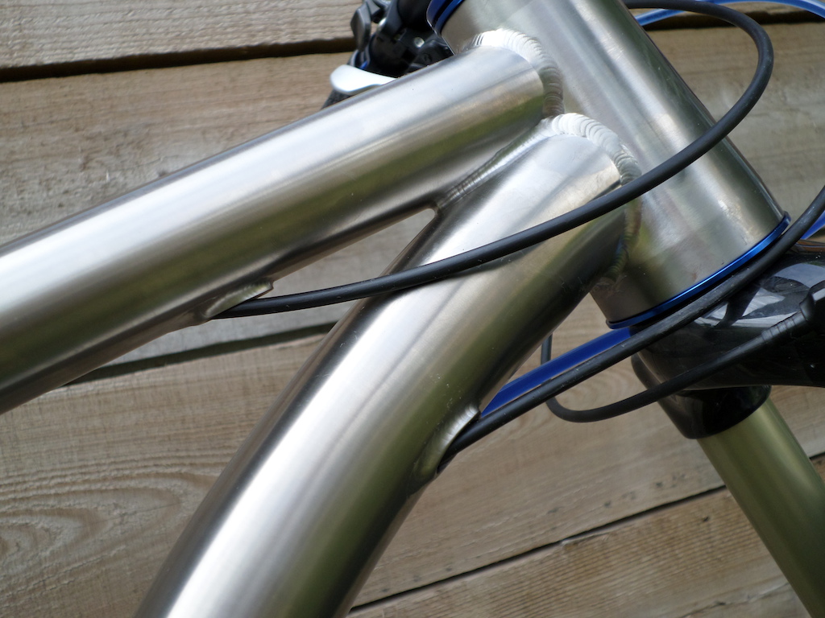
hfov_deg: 51.4
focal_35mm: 36
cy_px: 309
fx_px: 858
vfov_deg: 39.7
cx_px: 412
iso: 80
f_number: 3
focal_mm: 6.5
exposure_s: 1/250
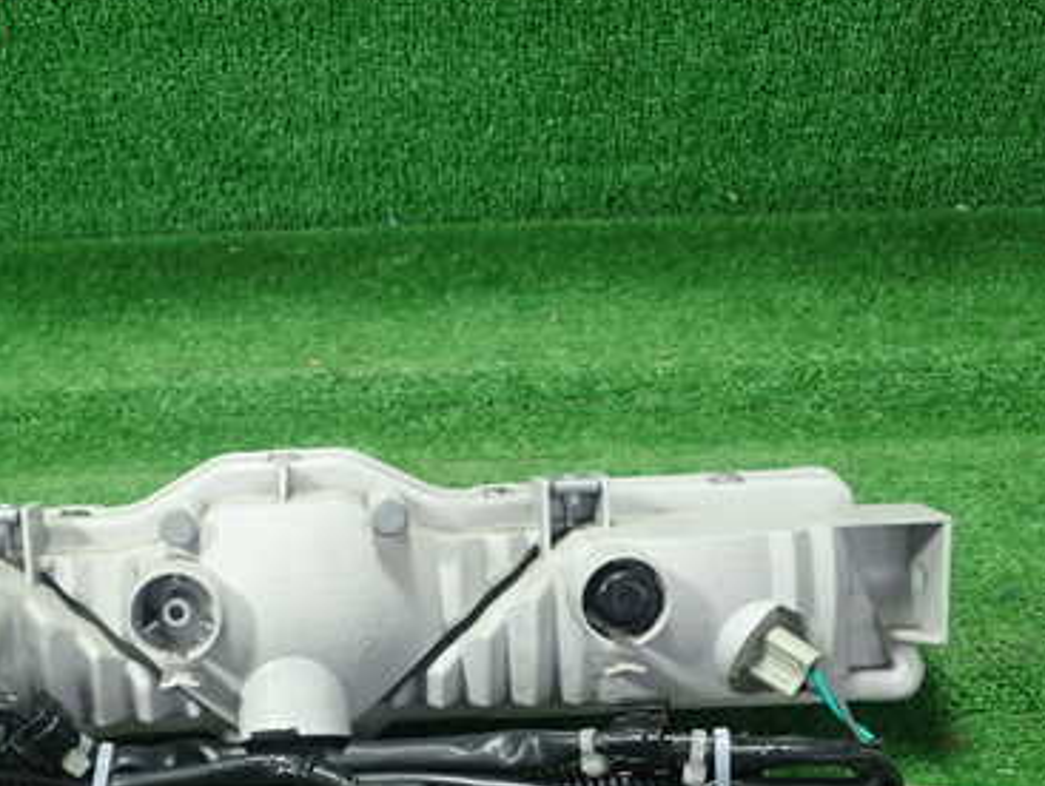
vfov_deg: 29.1
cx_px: 325
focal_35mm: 49
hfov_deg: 38.3
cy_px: 621
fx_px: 1481
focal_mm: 5.5
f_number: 2.3
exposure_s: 1/125
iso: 400
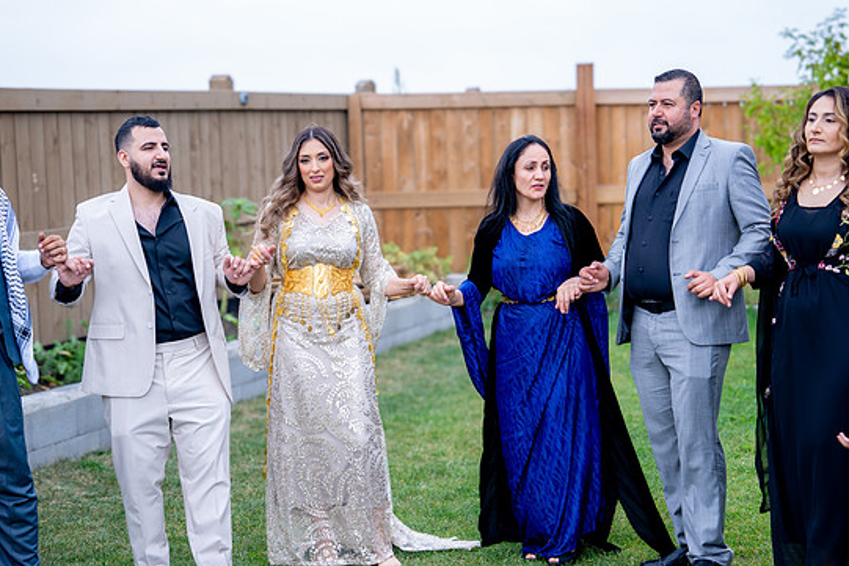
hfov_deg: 27.0
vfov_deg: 18.2
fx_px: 1769
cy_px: 289
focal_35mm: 75
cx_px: 421
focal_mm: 70
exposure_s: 1/250
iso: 100
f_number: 2.8
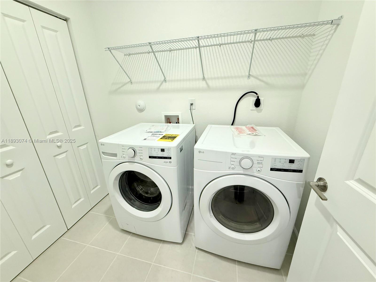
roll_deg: +2.4
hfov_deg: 102.1
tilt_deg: -18.0
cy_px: 141
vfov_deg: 85.7
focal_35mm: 14
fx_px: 152
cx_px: 188
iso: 400
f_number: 2.2
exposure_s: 1/60
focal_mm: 2.22
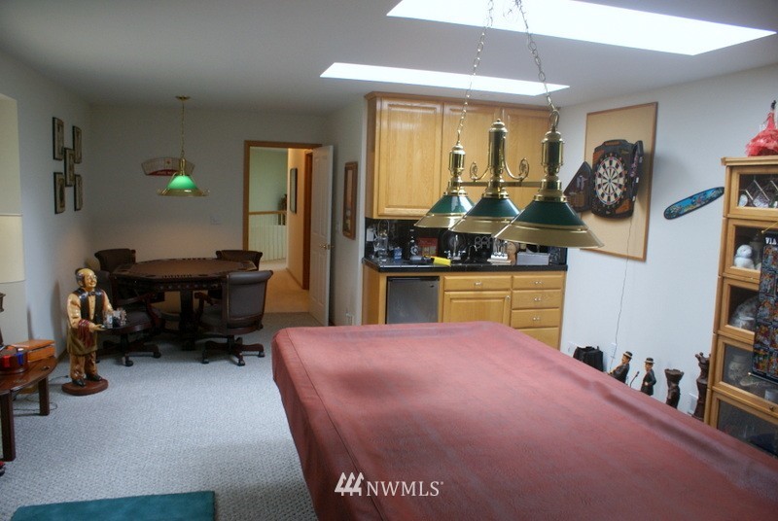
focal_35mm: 27
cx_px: 389
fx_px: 584
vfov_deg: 48.1
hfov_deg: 67.3
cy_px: 260
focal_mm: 18
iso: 200
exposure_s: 1/30
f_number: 3.5
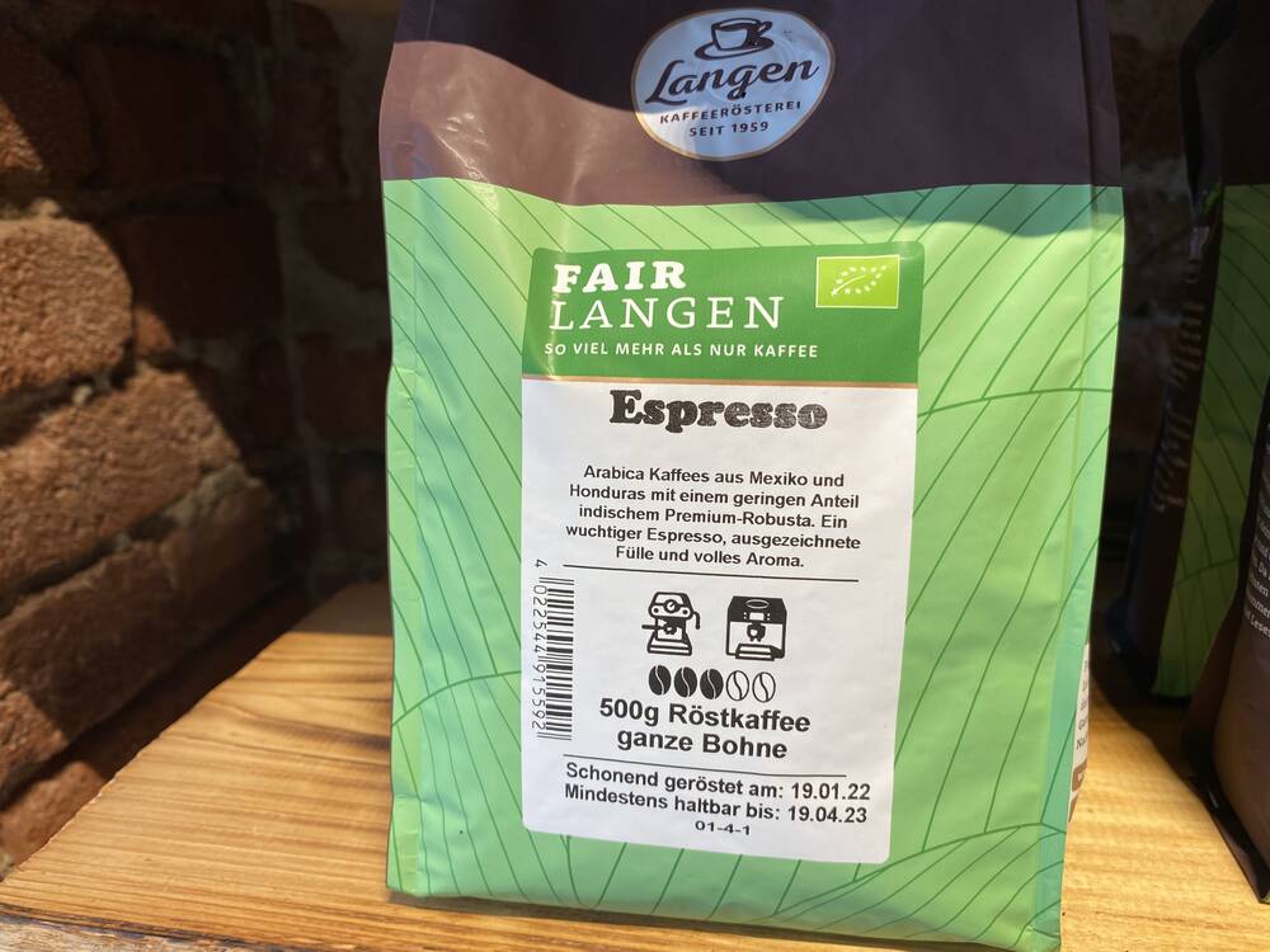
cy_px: 476
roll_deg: +2.1
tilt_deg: -16.7
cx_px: 635
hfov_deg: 67.3
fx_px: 954
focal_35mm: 26
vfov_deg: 53.1
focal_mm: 4.25
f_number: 1.8
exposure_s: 1/122
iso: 32
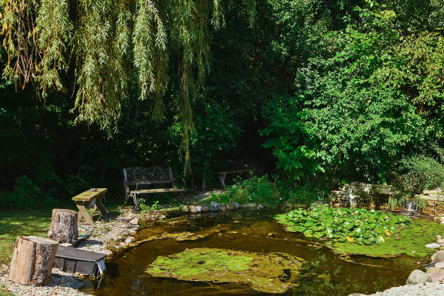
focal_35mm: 42
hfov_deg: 46.0
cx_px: 280
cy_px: 169
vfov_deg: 31.9
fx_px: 518
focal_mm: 22
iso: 200
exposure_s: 1/400
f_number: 8
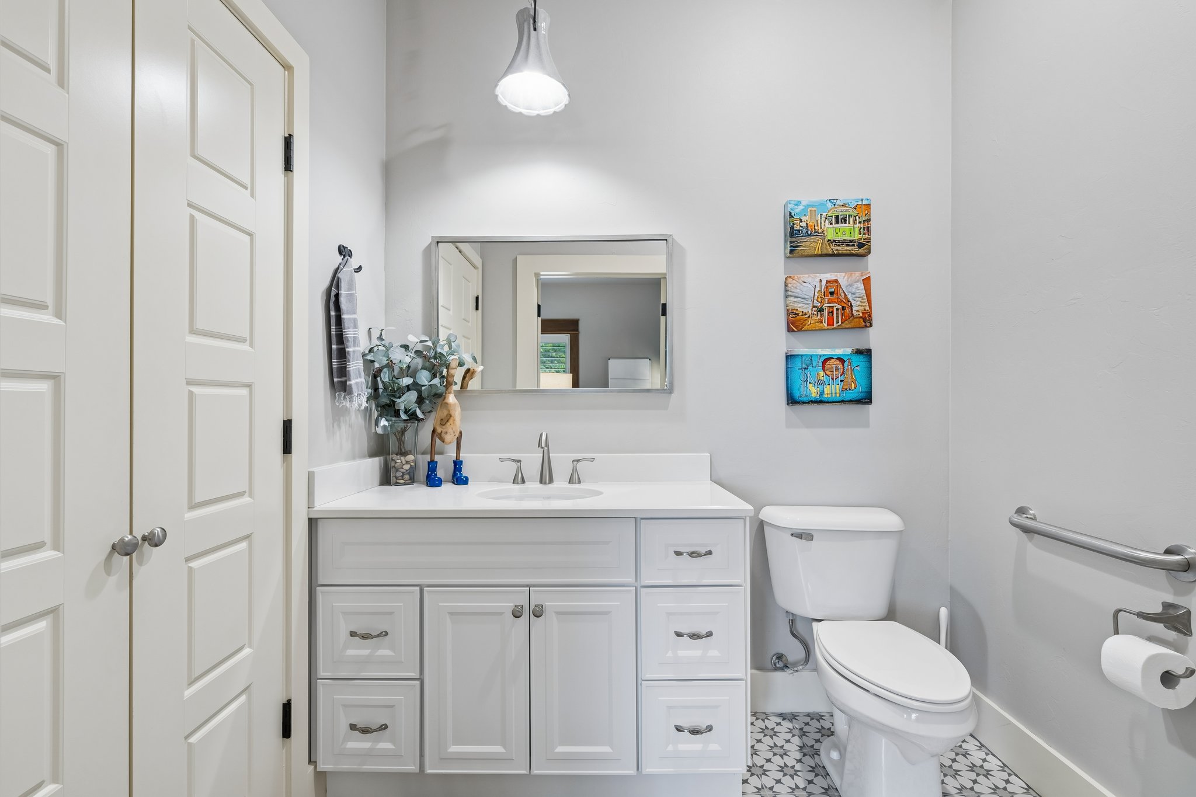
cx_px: 598
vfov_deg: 73.7
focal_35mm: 16
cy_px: 398
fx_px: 531
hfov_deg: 96.7
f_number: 8
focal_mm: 16
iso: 200
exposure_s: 1/5
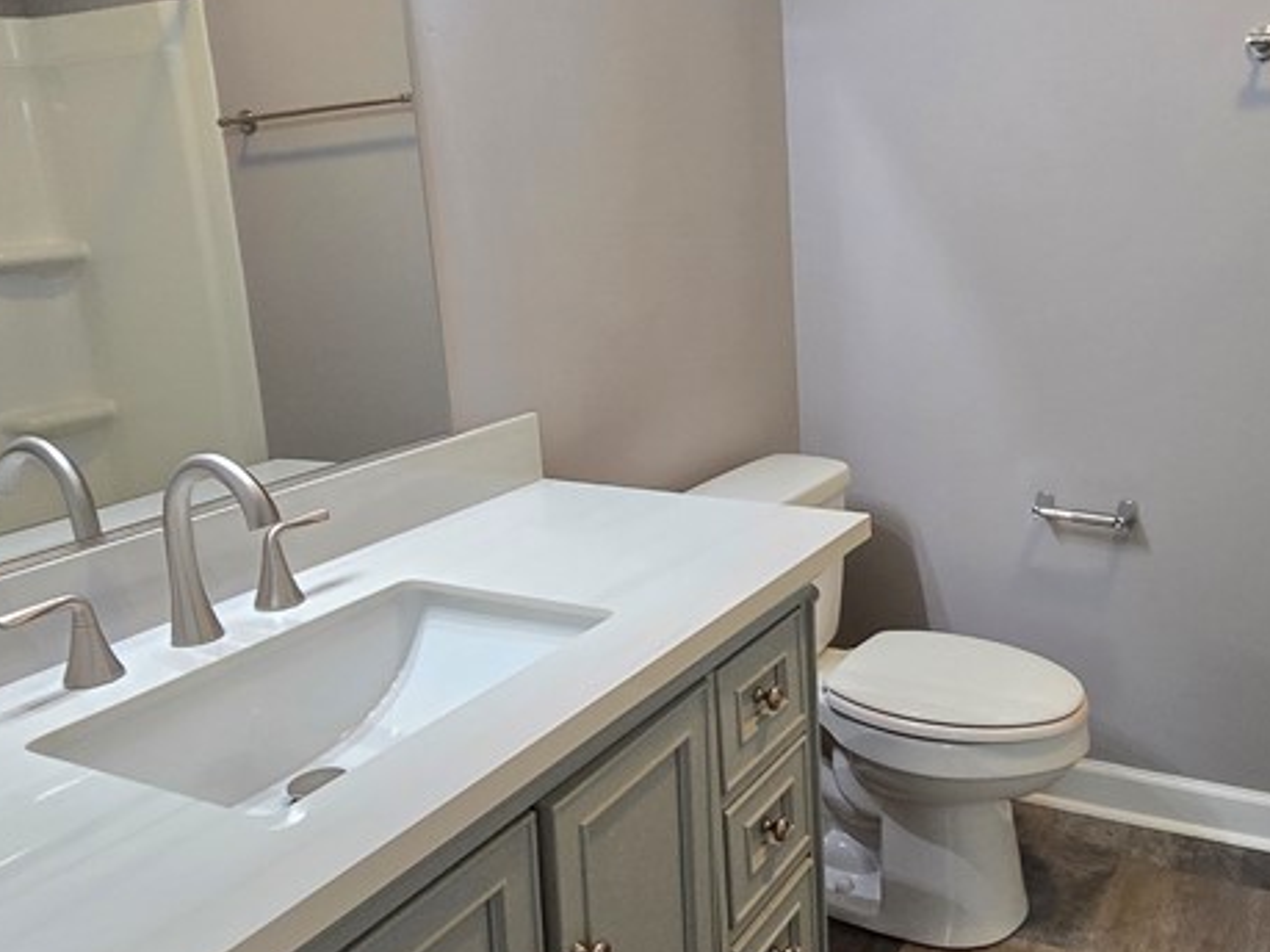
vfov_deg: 48.1
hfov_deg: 59.6
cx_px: 888
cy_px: 412
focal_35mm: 29
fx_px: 1064
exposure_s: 1/60
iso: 500
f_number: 2.2
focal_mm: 2.2
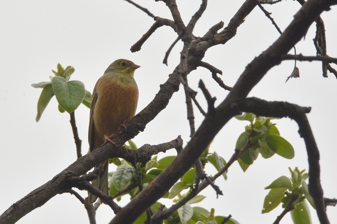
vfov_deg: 3.1
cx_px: 168
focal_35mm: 450
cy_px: 112
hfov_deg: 4.6
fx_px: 4211
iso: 320
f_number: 18
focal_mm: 300
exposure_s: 1/250
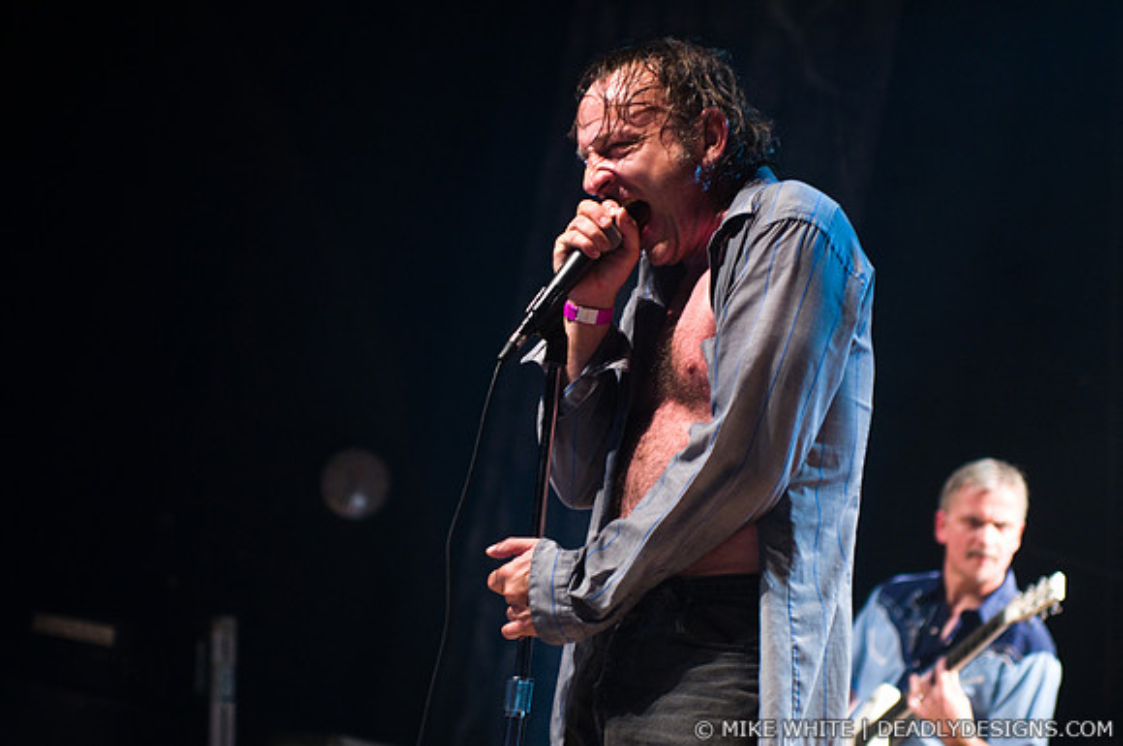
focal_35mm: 105
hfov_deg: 19.5
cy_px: 373
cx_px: 562
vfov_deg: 13.0
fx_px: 3271
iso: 1000
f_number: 2.8
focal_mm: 70
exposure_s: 1/125
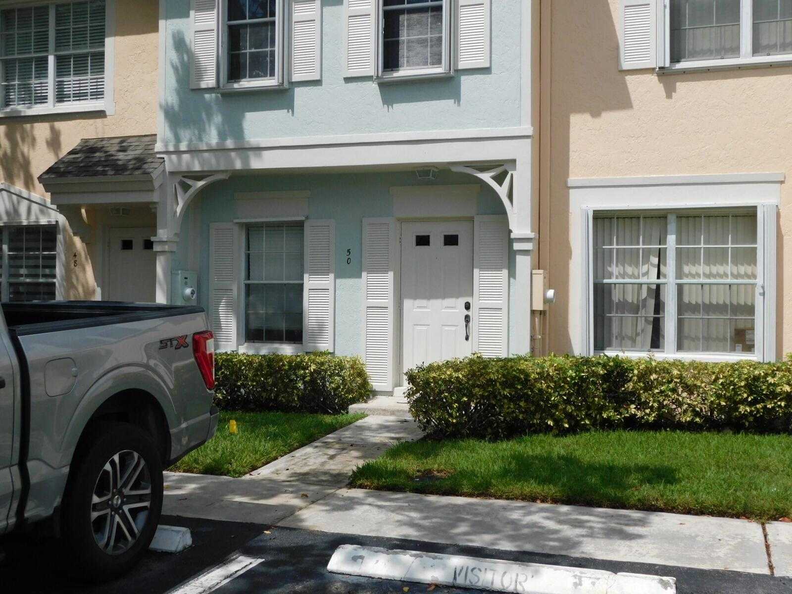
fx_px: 915
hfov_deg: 46.8
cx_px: 396
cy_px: 297
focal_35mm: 40
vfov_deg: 36.0
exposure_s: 1/640
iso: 125
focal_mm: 7.1
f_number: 7.2
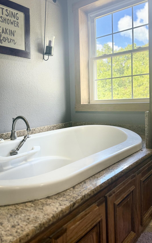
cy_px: 112
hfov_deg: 41.4
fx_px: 199
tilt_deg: -3.0
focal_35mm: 30
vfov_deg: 62.8
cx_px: 54
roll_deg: +2.4
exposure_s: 1/120
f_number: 1.78
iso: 200
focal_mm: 6.76
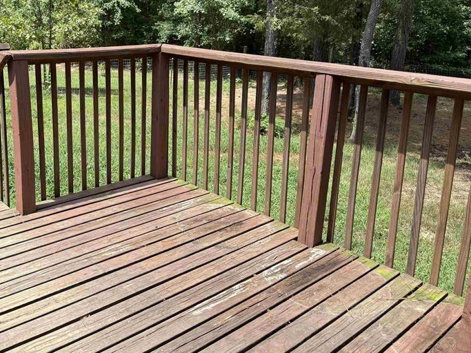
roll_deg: -0.9
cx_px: 131
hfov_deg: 49.7
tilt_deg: -12.2
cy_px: 106
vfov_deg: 39.0
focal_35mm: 36
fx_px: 490
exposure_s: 1/1689
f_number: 1.78
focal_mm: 6.76
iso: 80
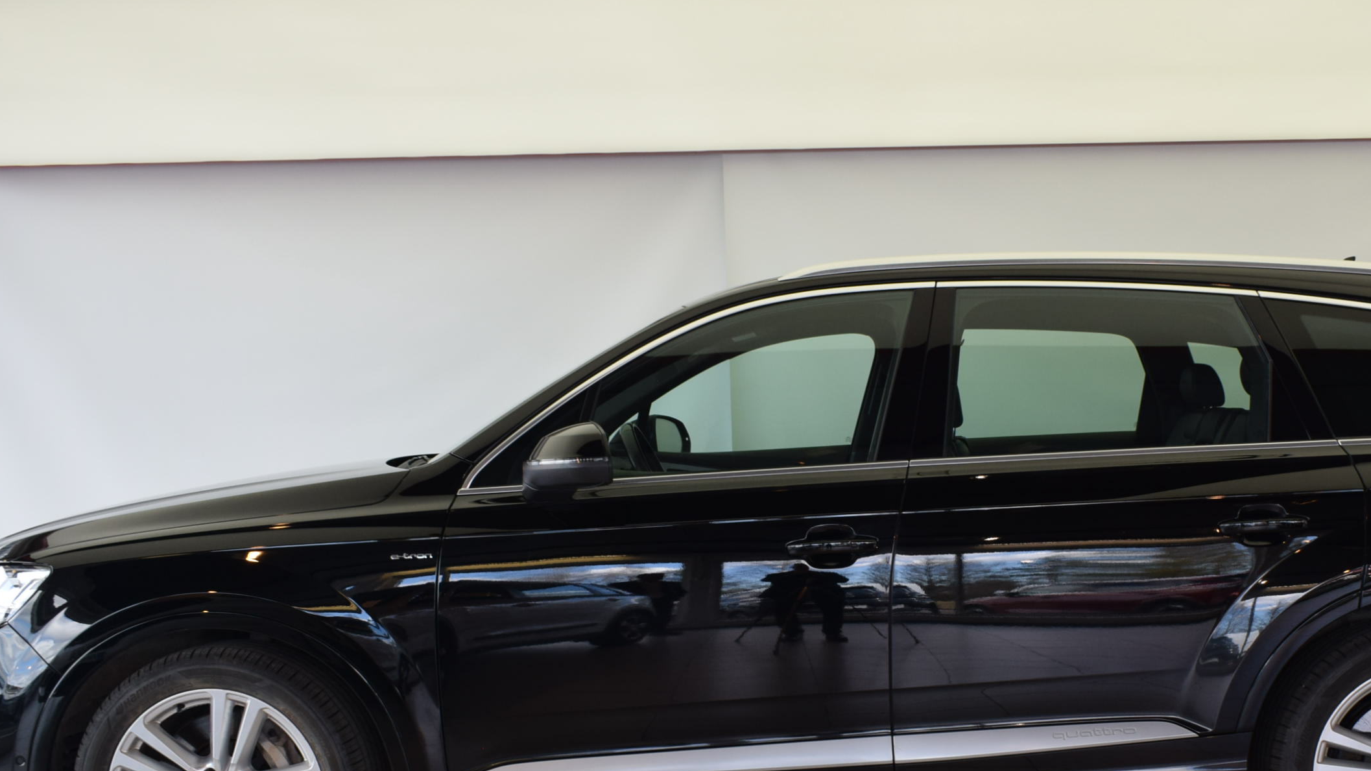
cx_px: 839
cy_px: 608
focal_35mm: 47
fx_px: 1699
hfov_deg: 43.7
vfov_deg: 25.2
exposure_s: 1/125
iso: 400
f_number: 5.6
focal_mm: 21
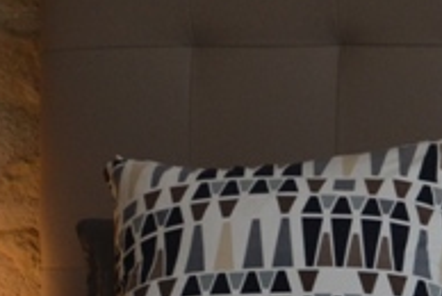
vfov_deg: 4.9
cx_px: 551
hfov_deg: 7.4
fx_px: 3402
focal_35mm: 277
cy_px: 529
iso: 400
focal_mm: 35
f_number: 5
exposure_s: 1/40
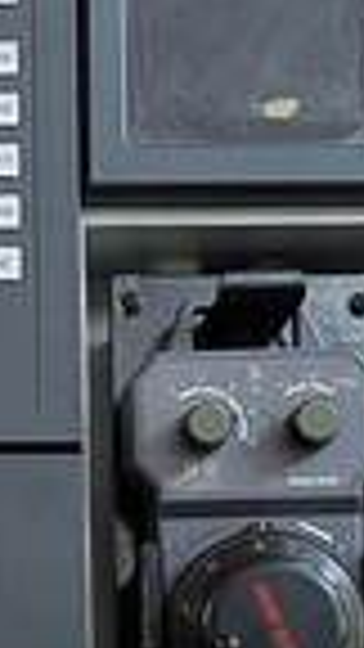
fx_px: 2076
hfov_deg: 9.7
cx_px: -184
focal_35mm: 121
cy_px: 486
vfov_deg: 17.6
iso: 147
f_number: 1.89
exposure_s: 1/60
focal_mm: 5.43
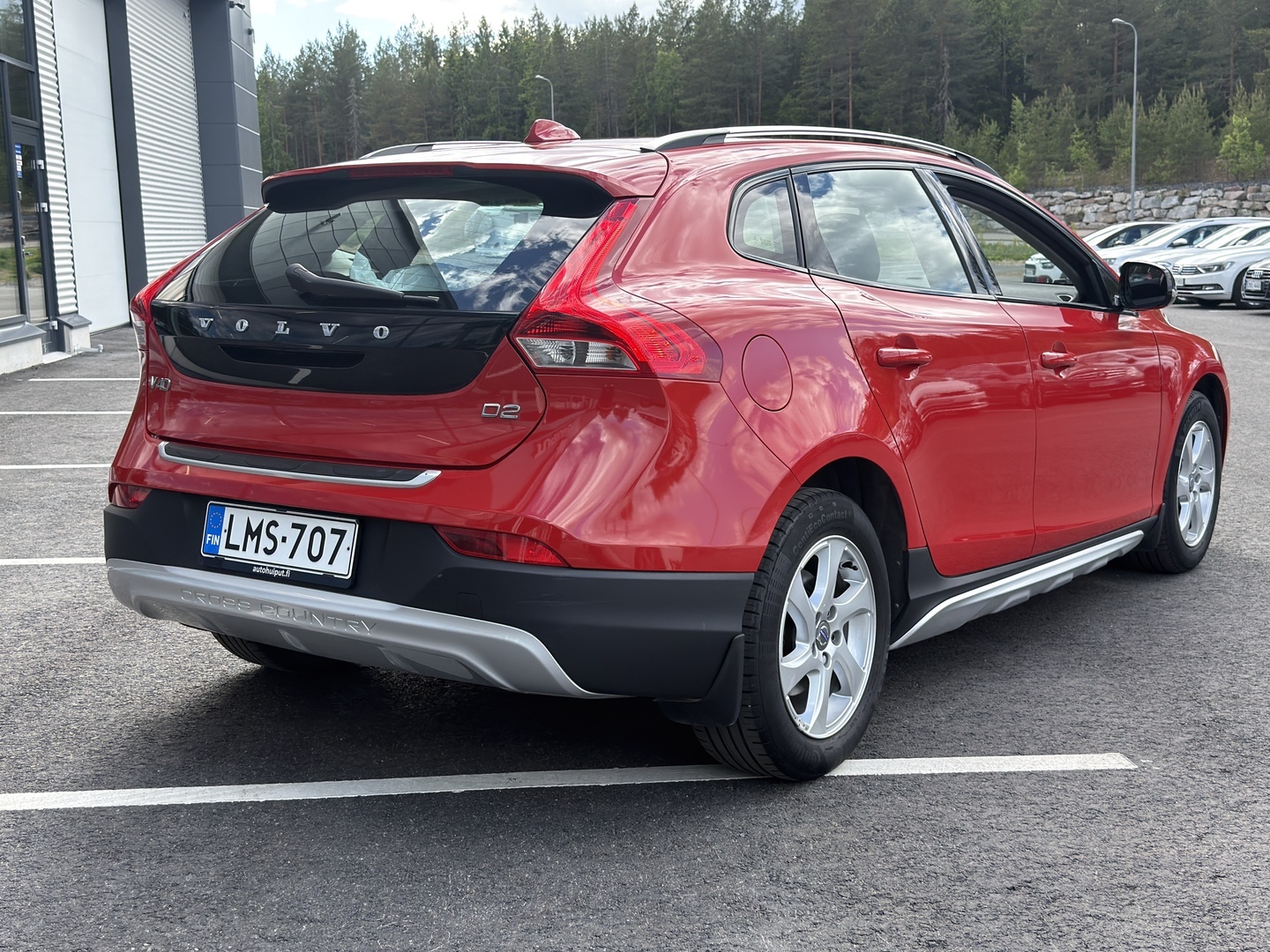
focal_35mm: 43
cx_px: 635
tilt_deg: -9.7
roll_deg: +0.8
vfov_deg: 33.6
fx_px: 1578
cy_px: 476
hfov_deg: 43.9
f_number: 1.78
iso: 80
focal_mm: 6.76
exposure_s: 1/1217
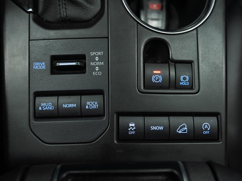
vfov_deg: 46.1
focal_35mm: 31
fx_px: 213
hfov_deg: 59.1
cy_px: 90
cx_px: 121
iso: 800
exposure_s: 1/40
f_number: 3.5
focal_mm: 27.2
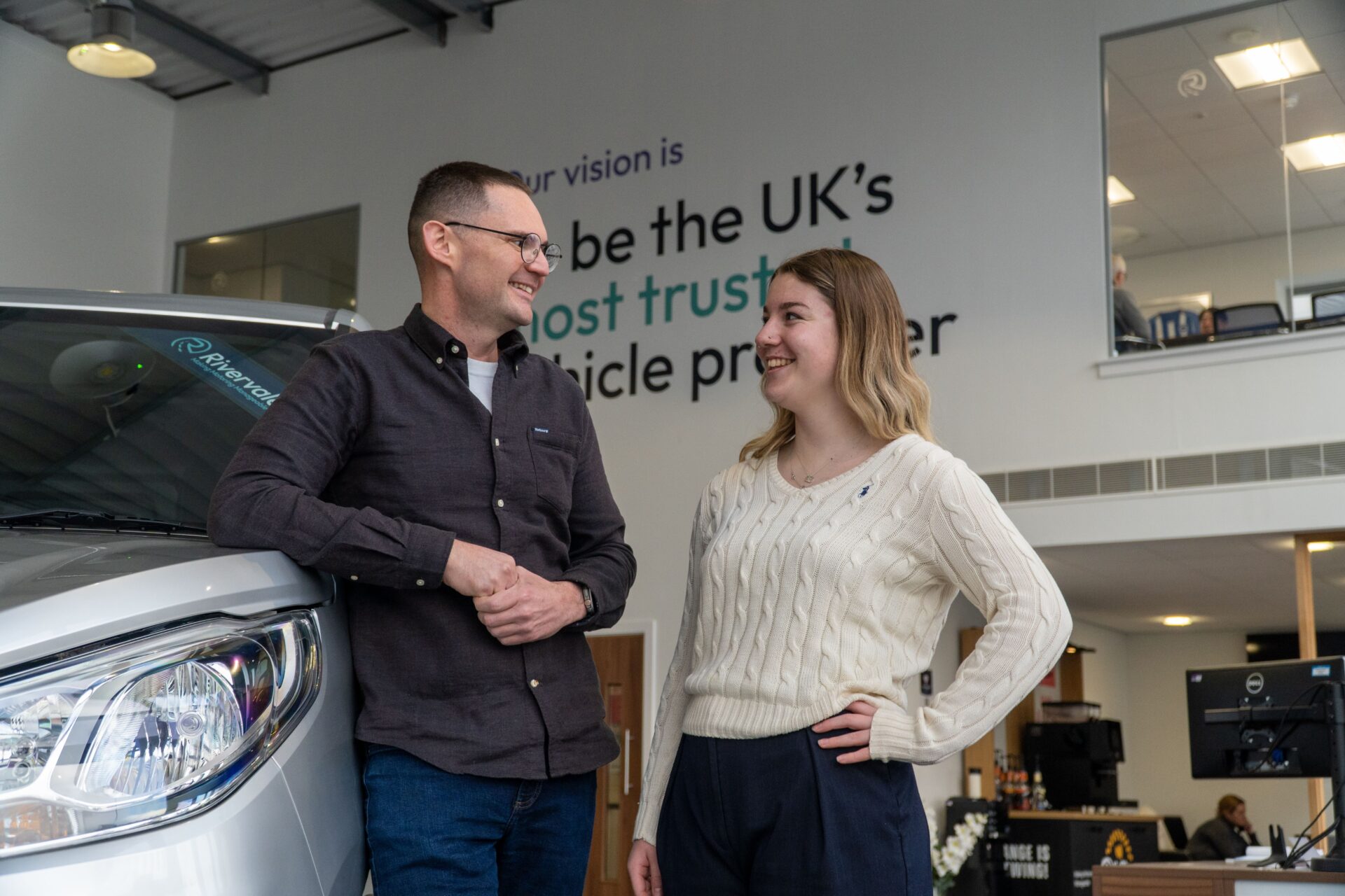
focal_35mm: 42
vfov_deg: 31.9
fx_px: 1569
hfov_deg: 46.4
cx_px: 672
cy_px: 448
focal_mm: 28
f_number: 4
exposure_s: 1/160
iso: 800
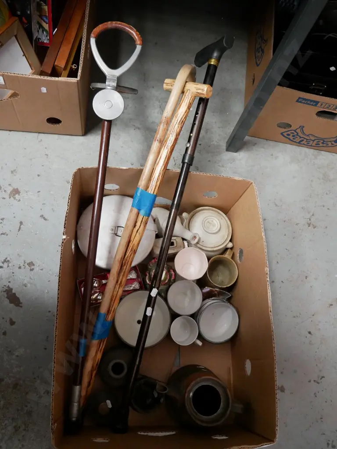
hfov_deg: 46.8
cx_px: 168
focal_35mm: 30
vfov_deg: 60.0
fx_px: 389
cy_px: 224
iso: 3200
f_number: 4
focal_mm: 15
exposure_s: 1/40
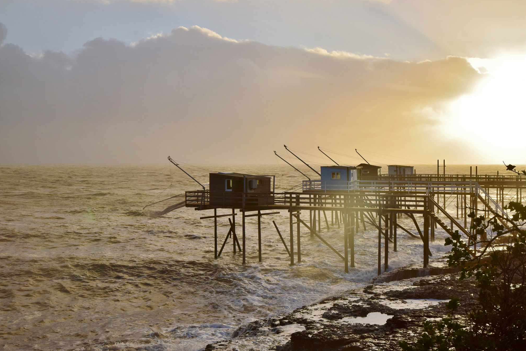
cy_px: 174
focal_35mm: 45
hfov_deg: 44.0
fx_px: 650
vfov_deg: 30.2
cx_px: 264
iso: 200
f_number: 9.5
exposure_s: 1/750
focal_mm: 29
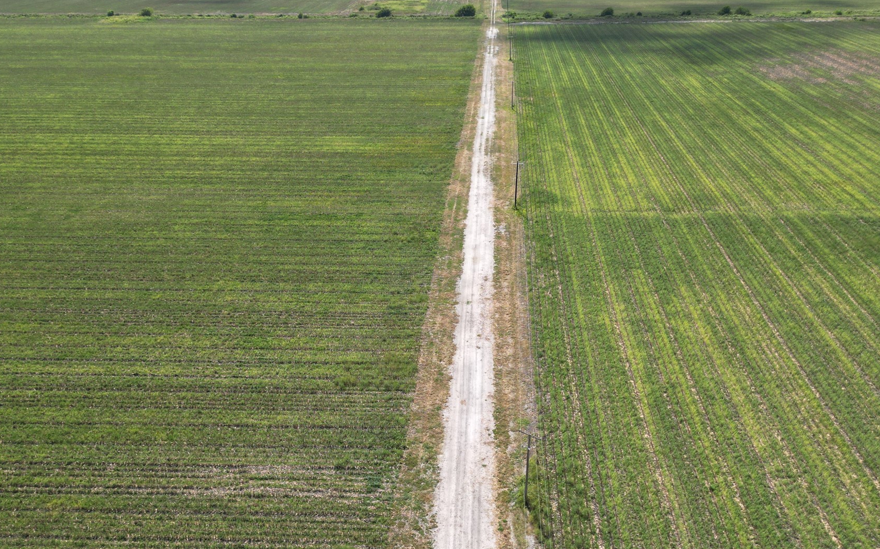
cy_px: 349
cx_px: 456
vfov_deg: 40.3
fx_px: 743
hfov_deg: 61.2
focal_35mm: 31
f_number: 1.7
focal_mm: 6.72
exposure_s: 1/2000
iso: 100
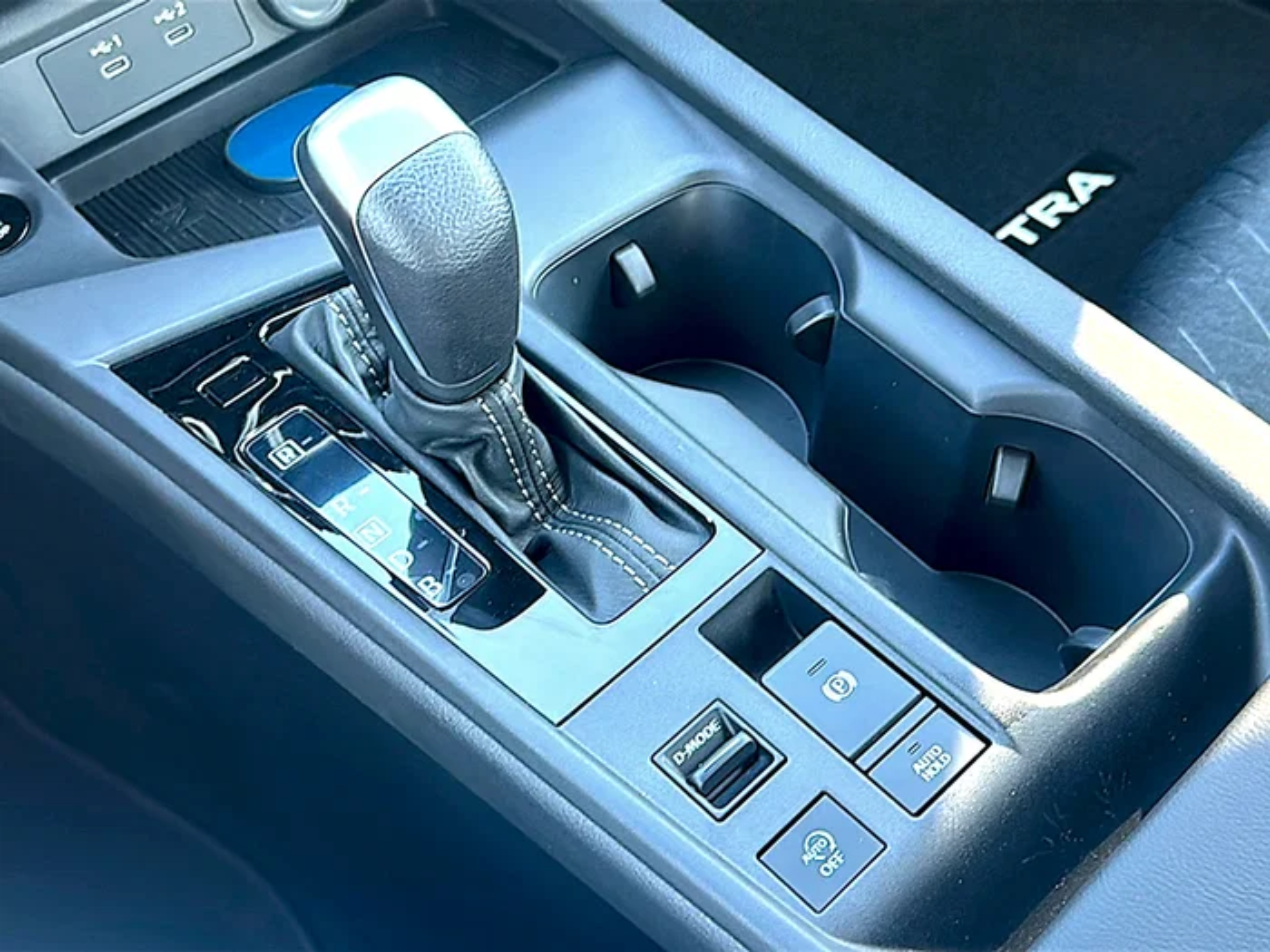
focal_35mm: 38
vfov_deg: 37.7
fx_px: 1394
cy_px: 476
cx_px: 635
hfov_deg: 49.0
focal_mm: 6.86
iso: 100
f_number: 1.78
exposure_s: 1/51
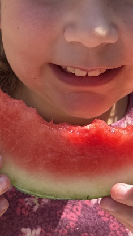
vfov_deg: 32.8
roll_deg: +1.2
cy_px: 128
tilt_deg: -26.3
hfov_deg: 18.5
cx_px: 18
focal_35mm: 64
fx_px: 401
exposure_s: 1/1261
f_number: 1.78
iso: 80
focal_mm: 6.76
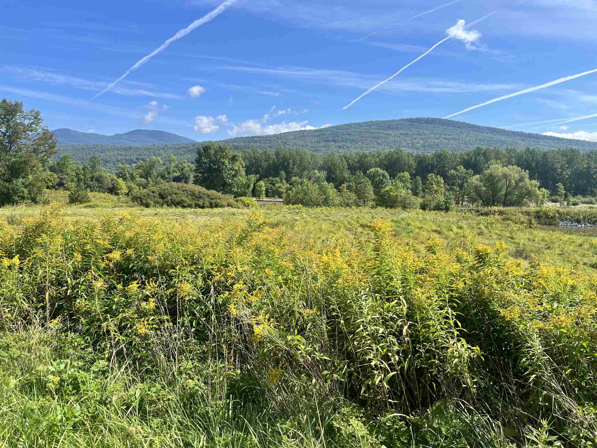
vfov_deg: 53.1
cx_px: 298
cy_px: 224
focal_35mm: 26
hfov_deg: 67.3
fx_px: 448
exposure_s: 1/2513
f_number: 1.6
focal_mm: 5.1
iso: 50
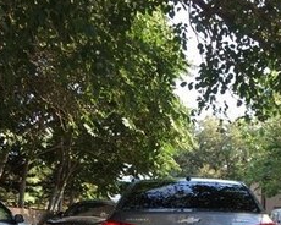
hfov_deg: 30.9
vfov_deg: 23.0
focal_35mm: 61
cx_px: 153
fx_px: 507
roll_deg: -0.6
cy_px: 269
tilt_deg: -4.6
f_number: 2.2
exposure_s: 1/173
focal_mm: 4.15
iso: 32
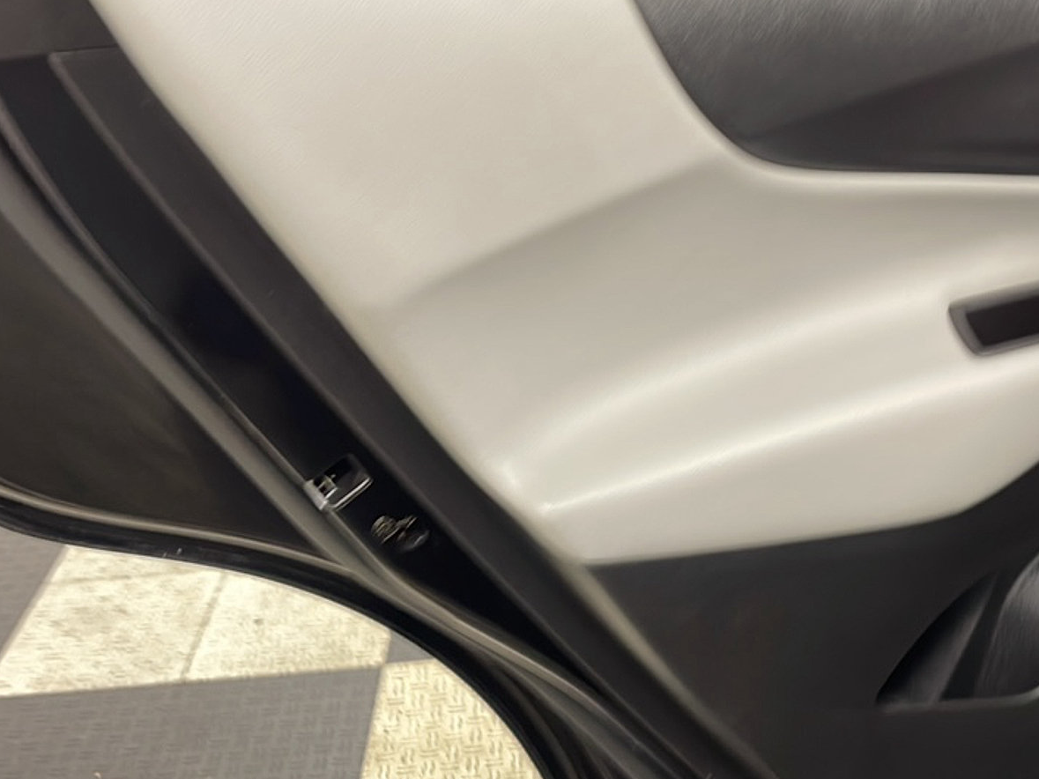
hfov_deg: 48.4
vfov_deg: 37.7
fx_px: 1140
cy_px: 383
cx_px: 667
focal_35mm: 38
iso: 160
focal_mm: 5.1
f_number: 1.6
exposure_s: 1/40
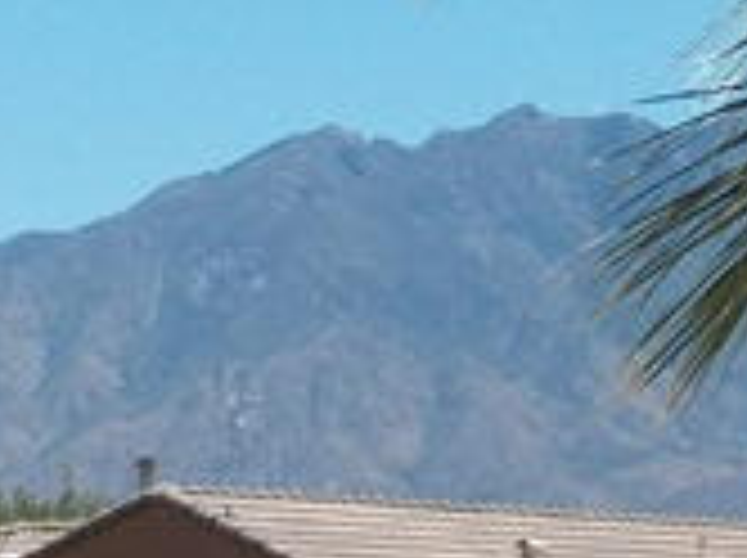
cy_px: 1359
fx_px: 7283
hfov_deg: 5.7
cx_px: -900
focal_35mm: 338
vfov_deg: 4.3
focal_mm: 10
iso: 125
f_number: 4.5
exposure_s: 1/1250
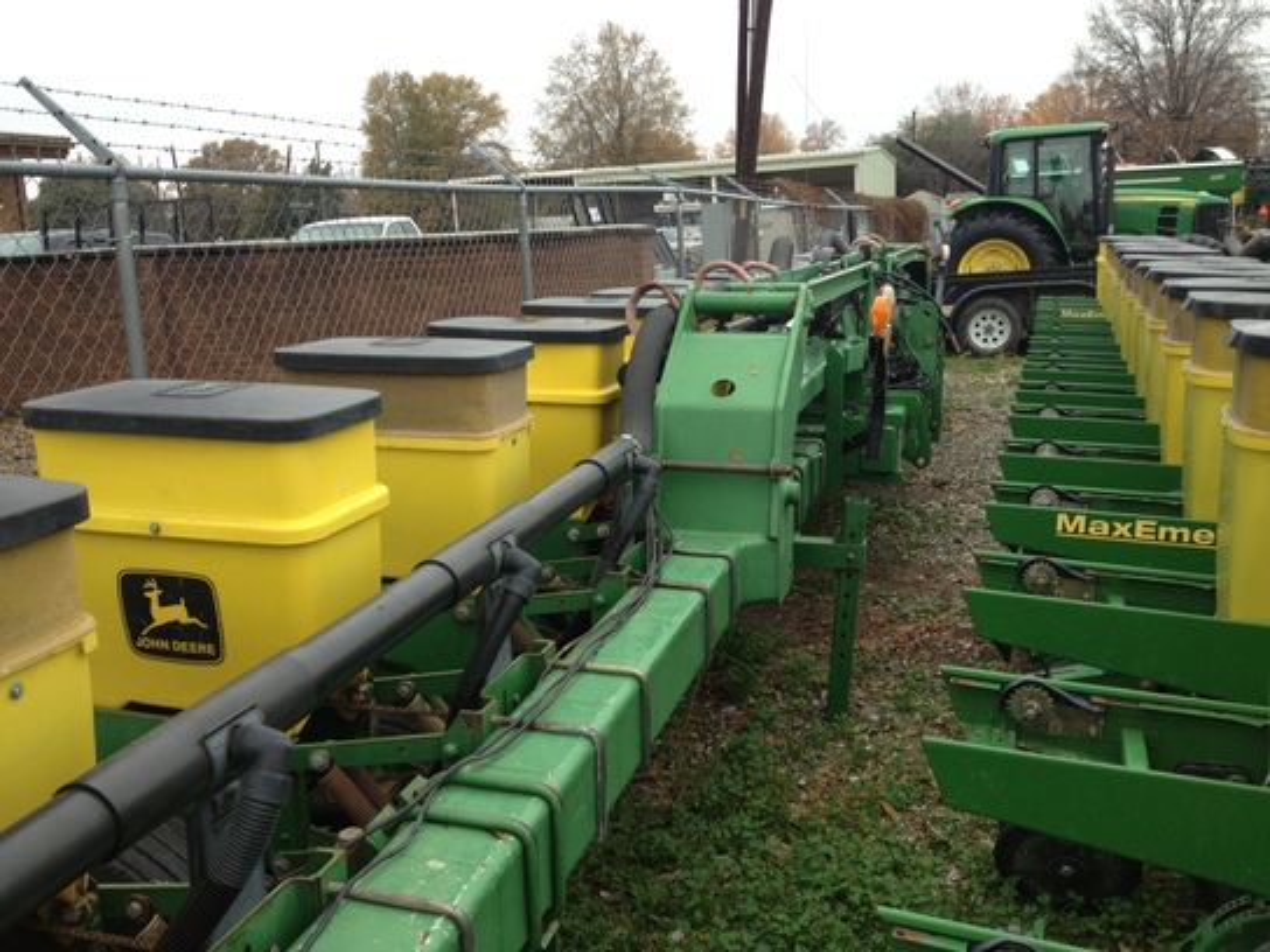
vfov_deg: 40.7
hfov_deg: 52.6
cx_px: 635
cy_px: 476
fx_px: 1284
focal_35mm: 35
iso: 64
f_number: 2.4
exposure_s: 1/120
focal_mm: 4.28
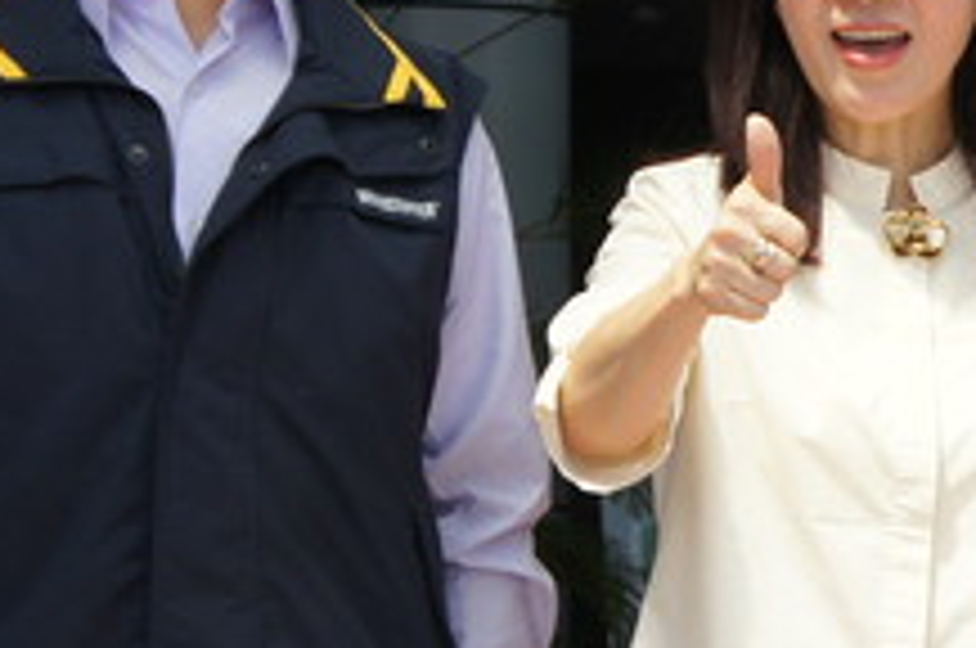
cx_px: 1628
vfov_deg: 4.6
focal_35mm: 297
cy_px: 526
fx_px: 8040
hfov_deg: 6.8
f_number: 5.6
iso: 200
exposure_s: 1/400
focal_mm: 42
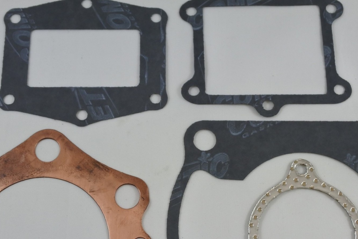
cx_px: 171
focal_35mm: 60
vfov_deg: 22.4
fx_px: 597
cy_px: 179
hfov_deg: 33.4
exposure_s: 1/250
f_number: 4
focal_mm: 13.7
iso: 400
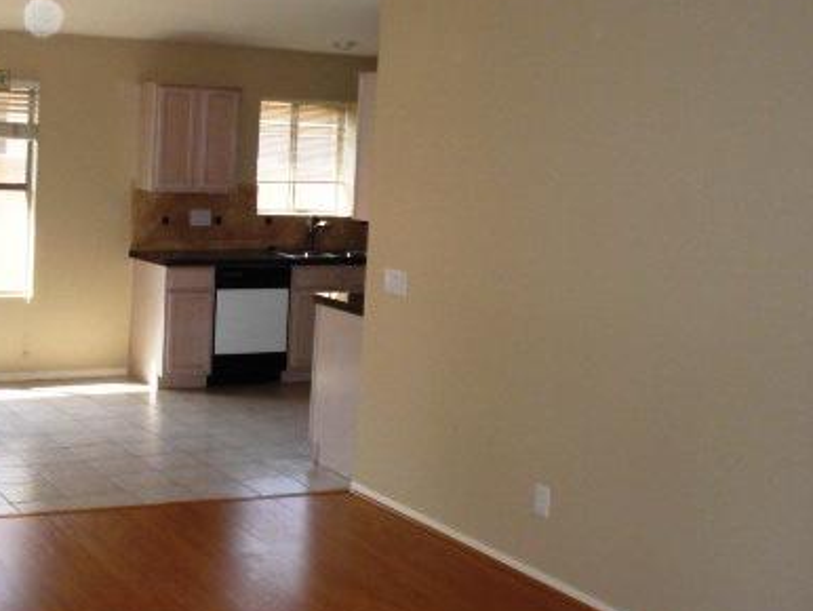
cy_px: 236
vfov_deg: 27.5
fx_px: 1246
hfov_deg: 35.4
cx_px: 209
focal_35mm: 53
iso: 200
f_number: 3.3
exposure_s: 1/30
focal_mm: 5.2
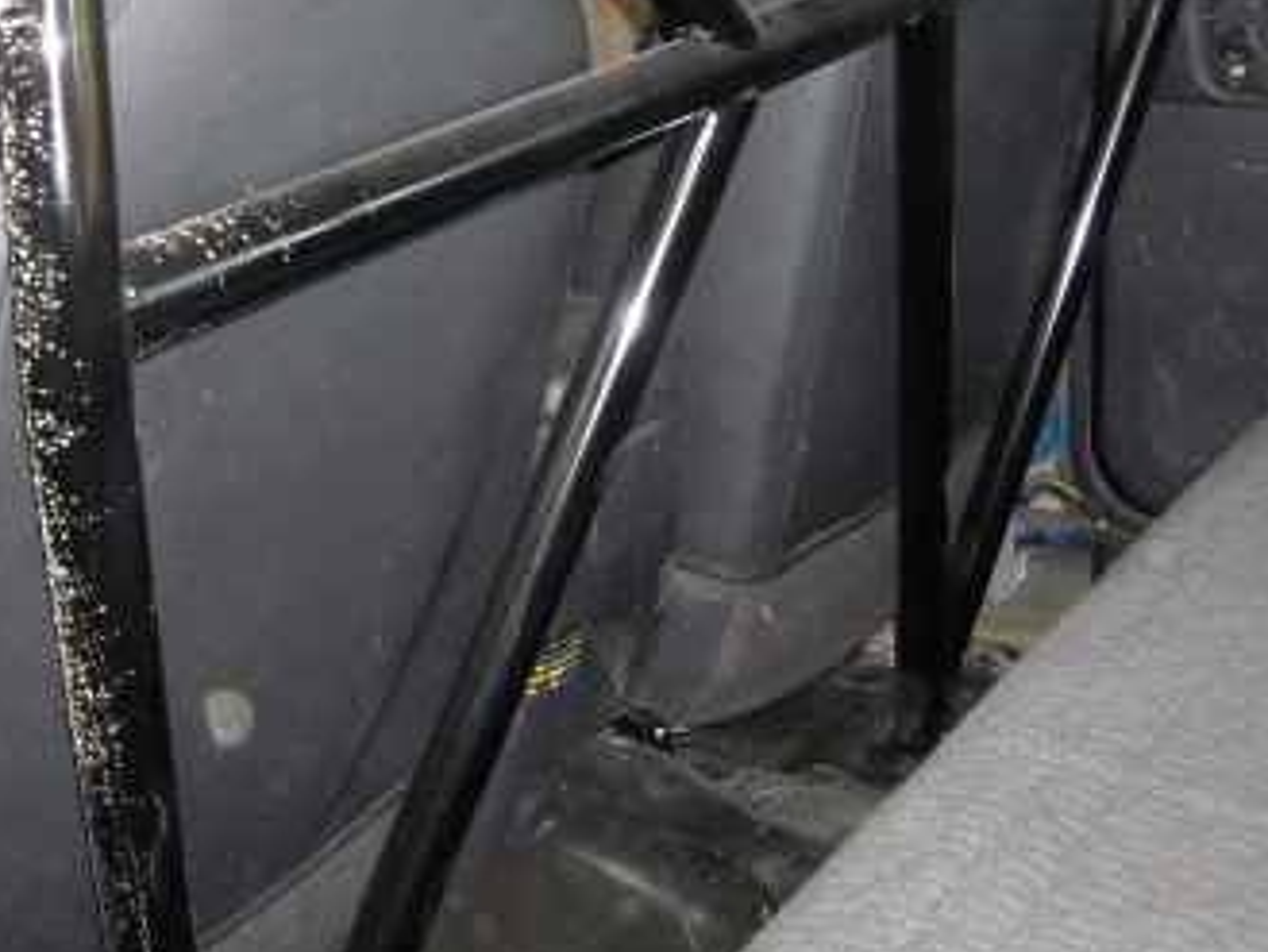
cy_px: 112
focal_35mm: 68
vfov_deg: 21.2
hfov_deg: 28.5
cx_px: 659
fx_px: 2492
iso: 400
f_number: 2.8
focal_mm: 5.7
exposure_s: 1/60
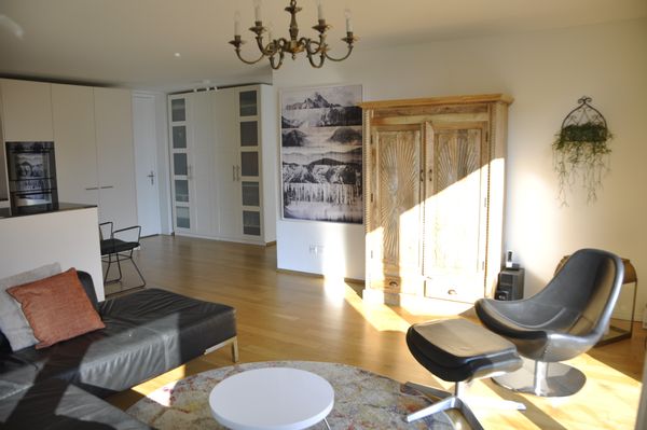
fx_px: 485
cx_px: 324
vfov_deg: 47.9
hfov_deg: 67.4
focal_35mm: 27
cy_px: 215
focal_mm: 18
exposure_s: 1/80
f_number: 4.5
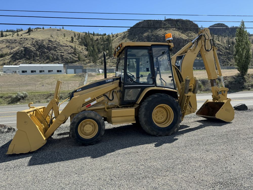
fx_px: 175
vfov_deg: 56.8
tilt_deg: -2.3
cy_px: 95
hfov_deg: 71.6
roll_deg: +2.4
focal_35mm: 24
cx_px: 126
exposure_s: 1/2833
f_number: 1.78
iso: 80
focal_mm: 6.76
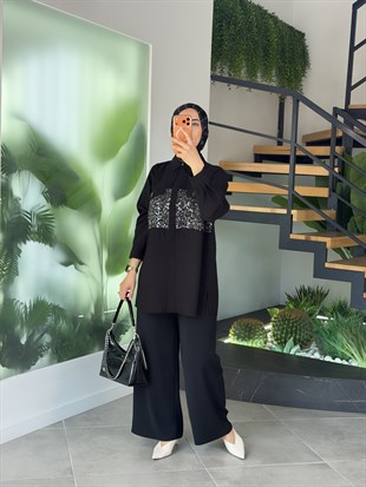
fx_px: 676
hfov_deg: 30.3
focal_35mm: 48
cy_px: 244
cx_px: 183
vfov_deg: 39.6
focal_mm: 6.76
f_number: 1.78
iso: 64
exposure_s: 1/189
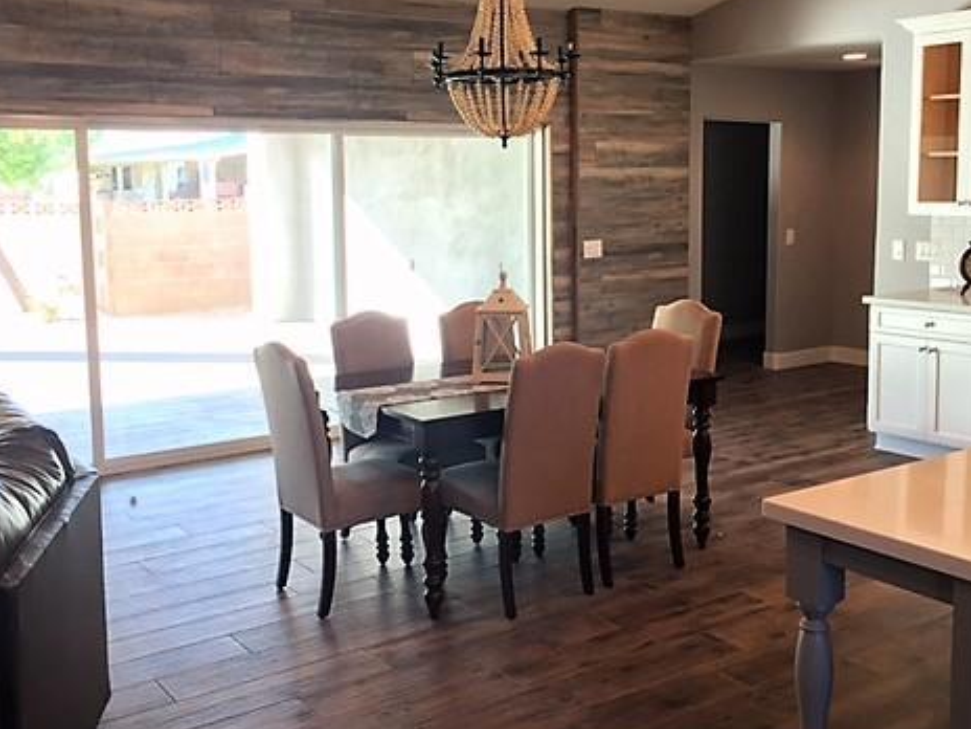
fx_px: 1122
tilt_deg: -5.6
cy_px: 312
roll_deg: +1.3
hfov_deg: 46.8
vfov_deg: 35.9
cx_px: 481
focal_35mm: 40
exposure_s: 1/30
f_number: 2.2
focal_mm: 4.15
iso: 64
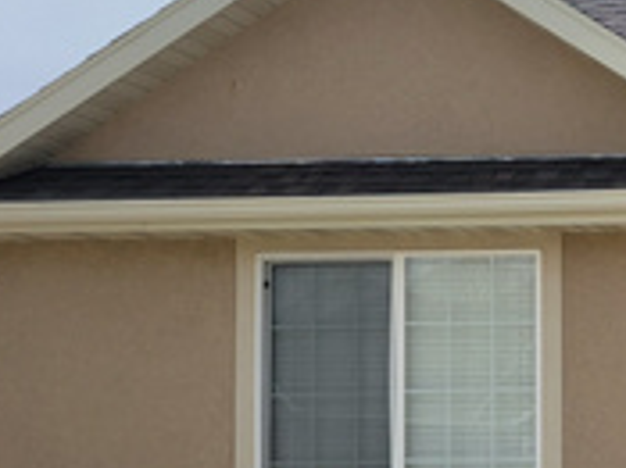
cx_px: 1005
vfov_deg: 15.4
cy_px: 379
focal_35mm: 95
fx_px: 1717
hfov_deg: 17.9
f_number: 1.8
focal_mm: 5.4
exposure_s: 1/3747
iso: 40
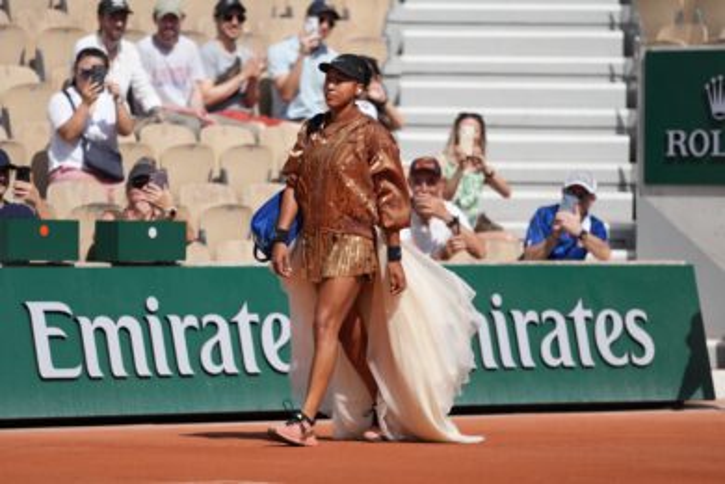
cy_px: 242
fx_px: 6041
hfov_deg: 6.9
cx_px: 362
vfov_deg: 4.6
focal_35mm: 300
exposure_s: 1/10000
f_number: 2.8
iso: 500
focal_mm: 300
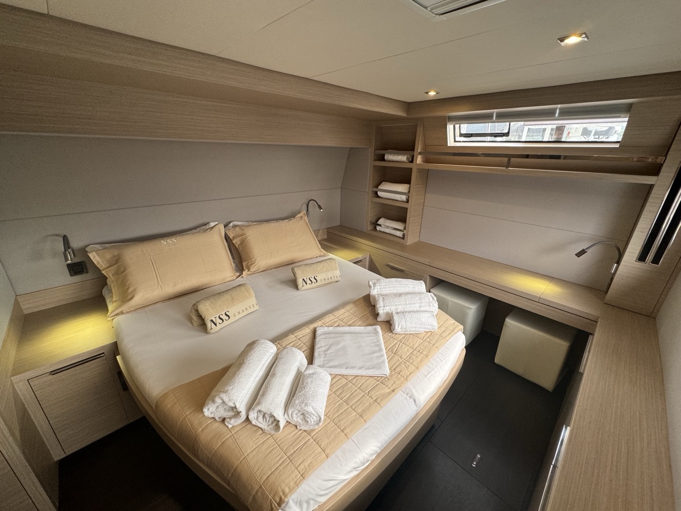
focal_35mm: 14
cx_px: 340
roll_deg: -1.2
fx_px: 275
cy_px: 256
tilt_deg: -21.6
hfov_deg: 102.1
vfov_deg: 85.7
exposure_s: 1/99
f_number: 2.2
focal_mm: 2.22
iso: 160
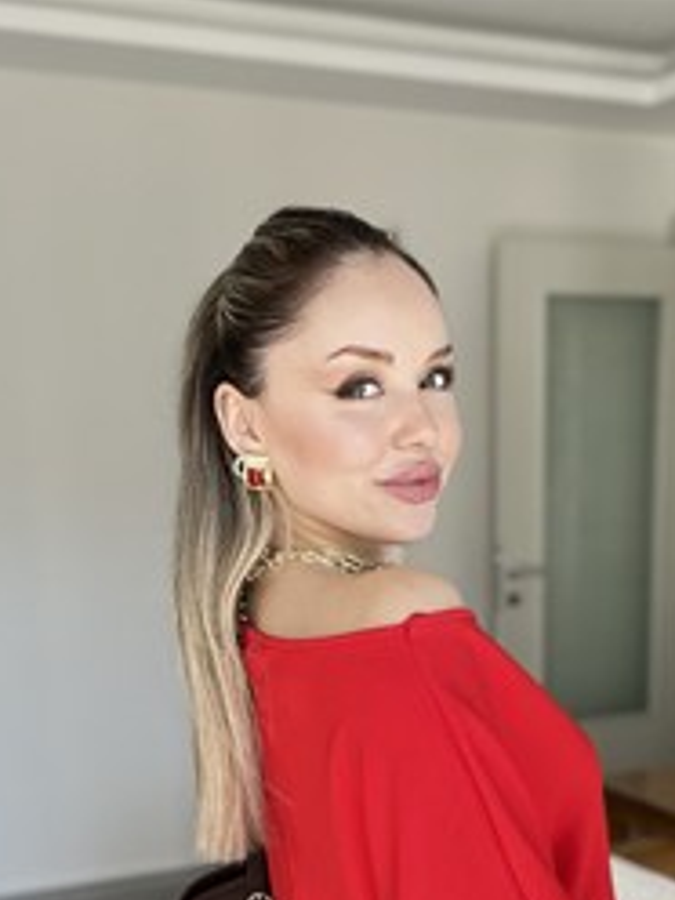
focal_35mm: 50
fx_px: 1300
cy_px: 742
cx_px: 425
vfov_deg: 36.6
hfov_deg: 29.0
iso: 50
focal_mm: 2.71
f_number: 2.2
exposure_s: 1/121
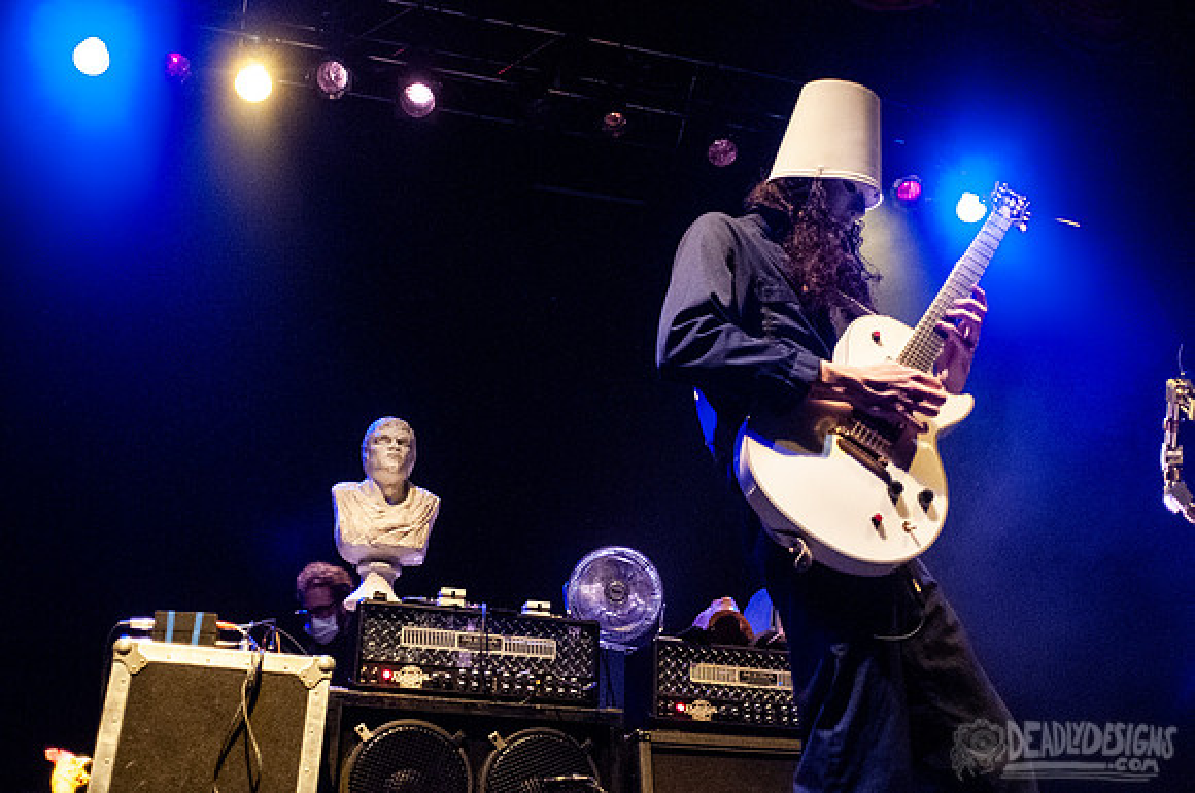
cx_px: 643
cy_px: 362
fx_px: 1124
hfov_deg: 55.9
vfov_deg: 38.8
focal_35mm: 34
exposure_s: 1/100
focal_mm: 20
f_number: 2.8
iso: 1250
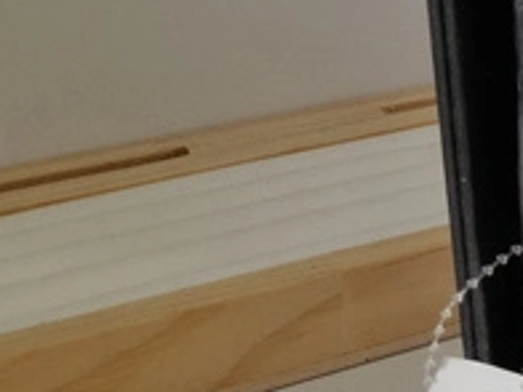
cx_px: 1041
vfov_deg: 14.3
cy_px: 19
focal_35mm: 102
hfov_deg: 15.5
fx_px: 1541
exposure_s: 1/60
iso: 40
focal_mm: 4.6
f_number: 2
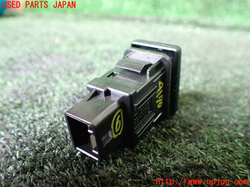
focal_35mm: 30
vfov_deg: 46.8
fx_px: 217
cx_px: 125
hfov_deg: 60.0
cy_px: 94
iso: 800
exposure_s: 1/80
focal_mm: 5.4
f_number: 2.3
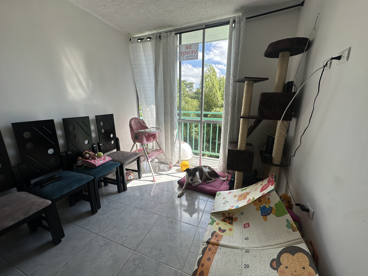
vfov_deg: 85.7
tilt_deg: -13.4
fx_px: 149
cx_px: 184
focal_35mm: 14
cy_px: 138
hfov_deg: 102.1
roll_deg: -0.5
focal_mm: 2.22
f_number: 2.2
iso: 40
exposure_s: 1/550
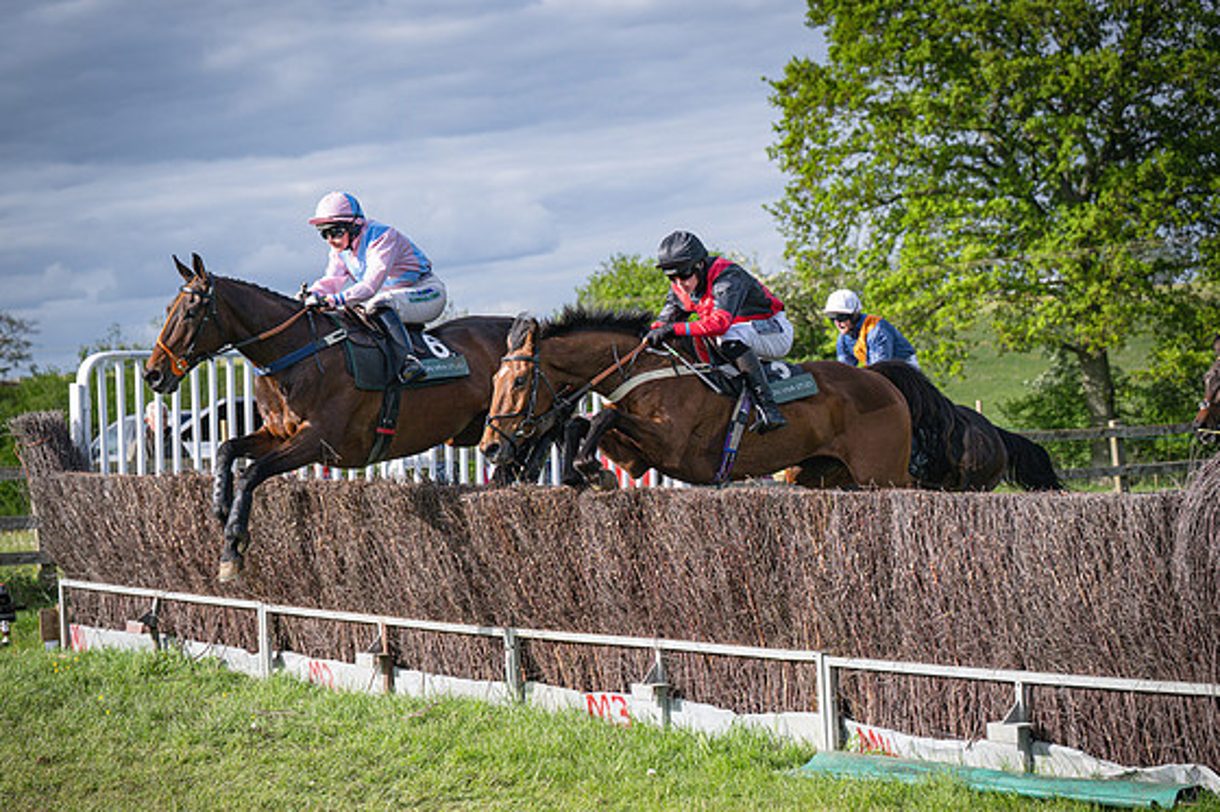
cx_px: 611
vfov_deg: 15.5
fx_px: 2981
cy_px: 466
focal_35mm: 88
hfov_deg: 23.1
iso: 400
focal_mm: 73
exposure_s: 1/4000
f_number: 4
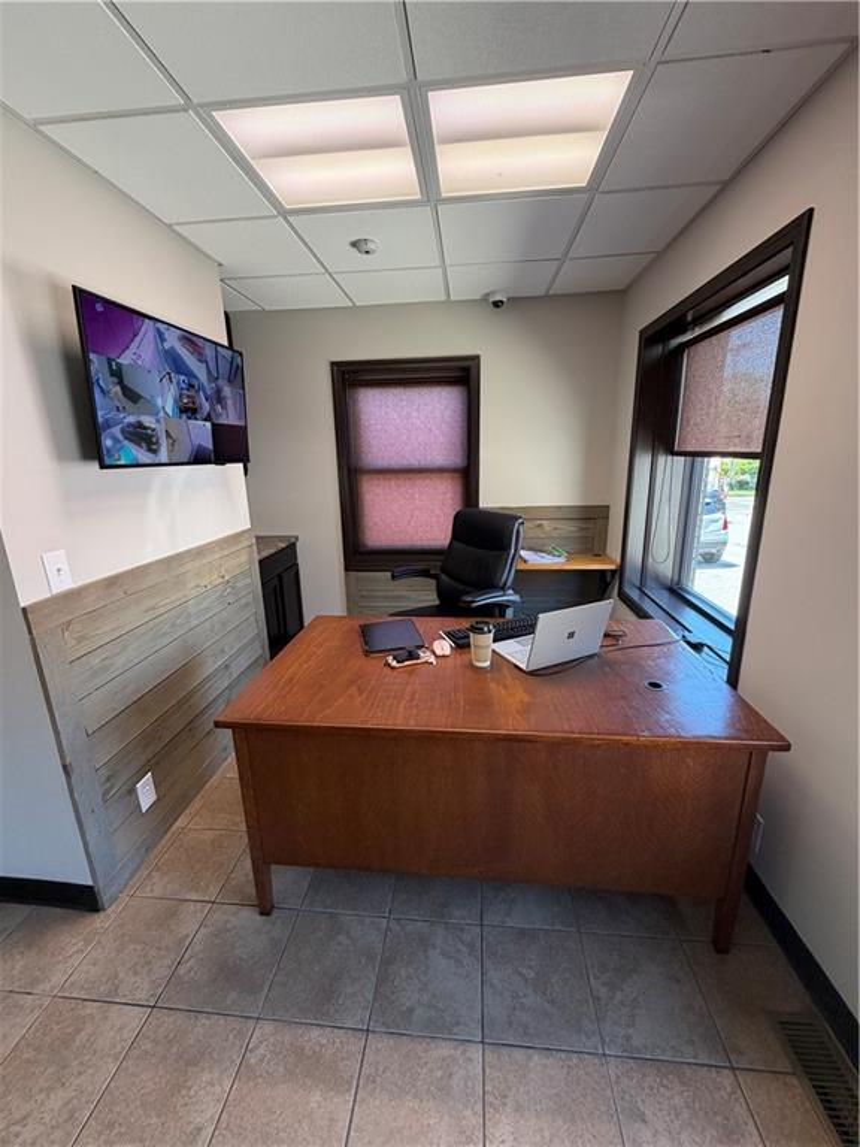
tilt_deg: -13.2
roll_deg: +1.6
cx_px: 430
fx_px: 464
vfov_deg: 102.1
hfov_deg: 85.7
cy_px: 574
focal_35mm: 14
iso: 200
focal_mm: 2.22
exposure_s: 1/121
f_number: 2.2
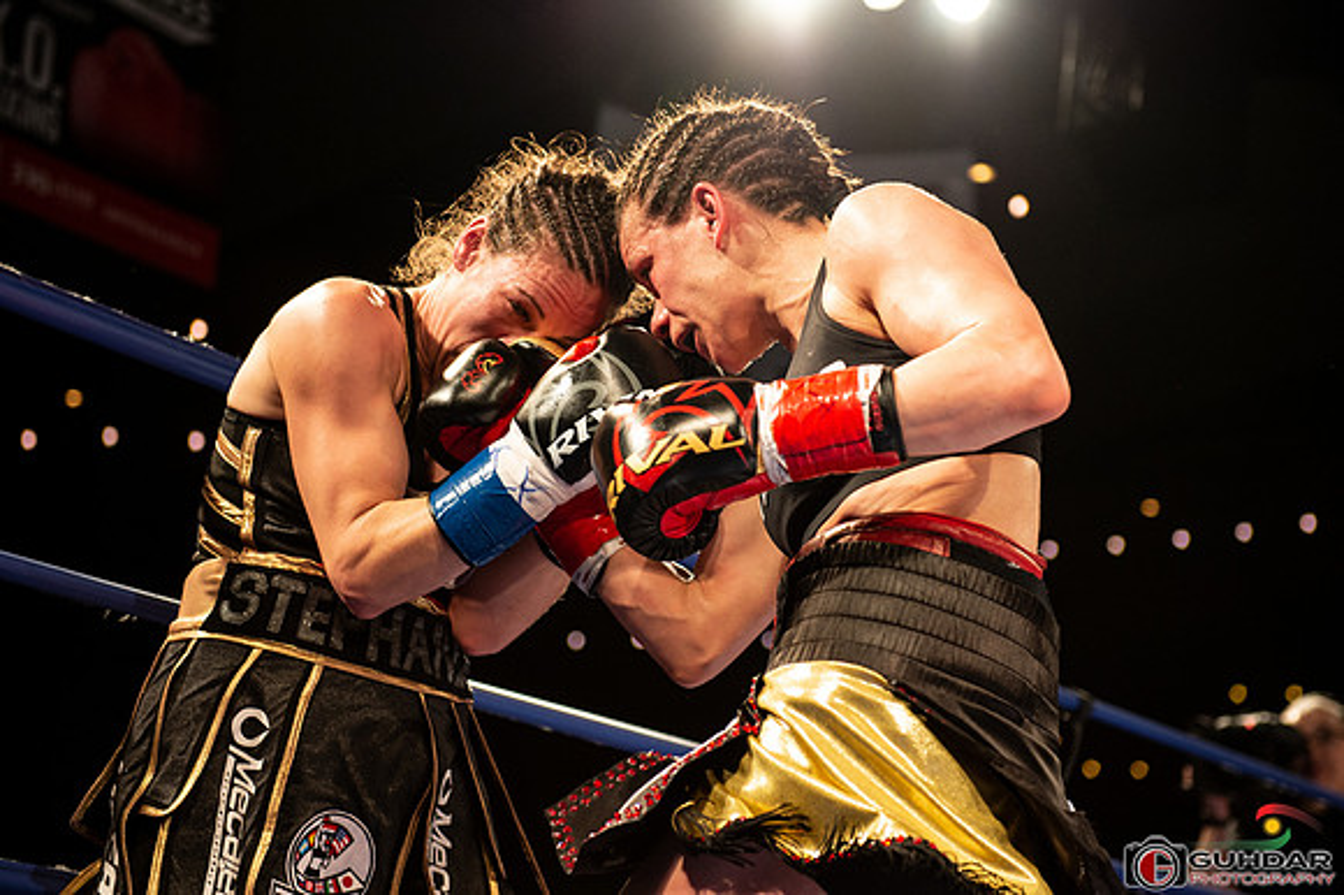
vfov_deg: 18.0
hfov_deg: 26.8
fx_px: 2826
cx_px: 703
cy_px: 446
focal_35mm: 76
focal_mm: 70
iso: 1600
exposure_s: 1/640
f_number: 4
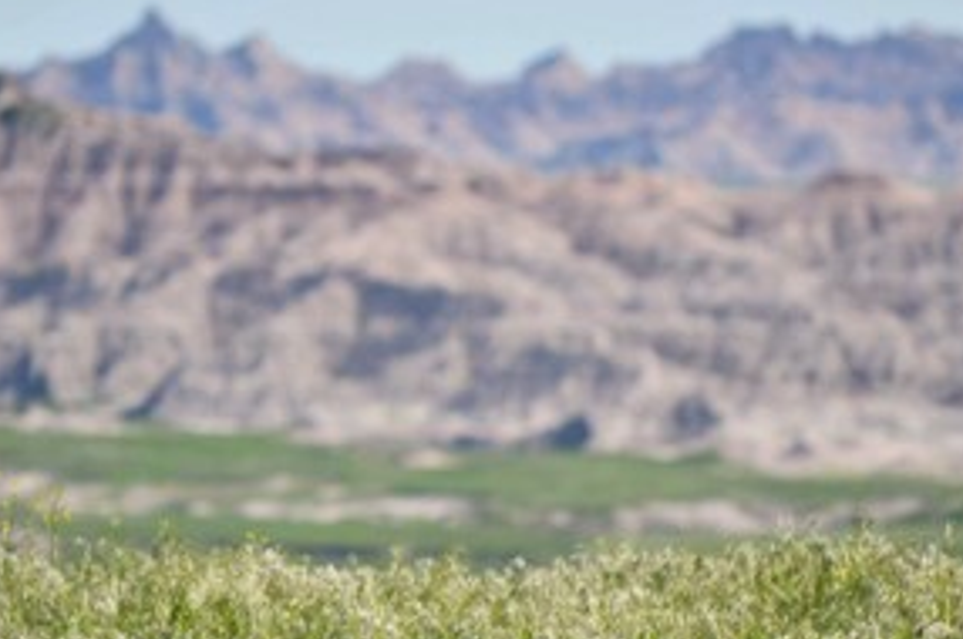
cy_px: 452
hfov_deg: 3.5
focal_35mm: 588
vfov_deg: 2.3
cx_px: 529
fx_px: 15711
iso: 100
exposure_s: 1/500
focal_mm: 200
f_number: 5.6
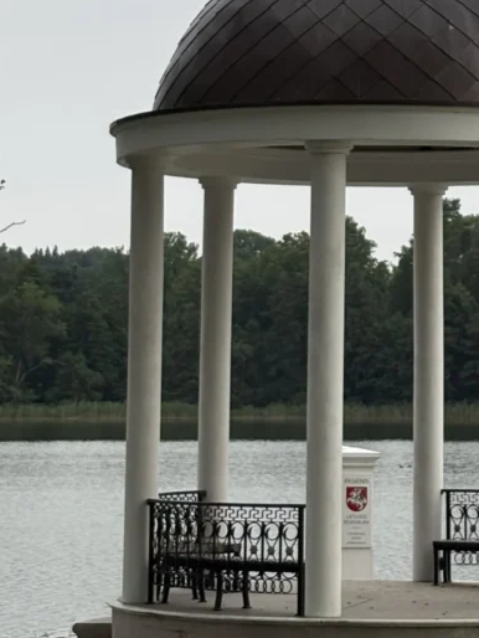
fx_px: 2544
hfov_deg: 10.7
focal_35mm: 138
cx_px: 370
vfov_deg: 14.0
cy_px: -32
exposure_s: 1/2639
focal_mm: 5.96
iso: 32
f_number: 1.6
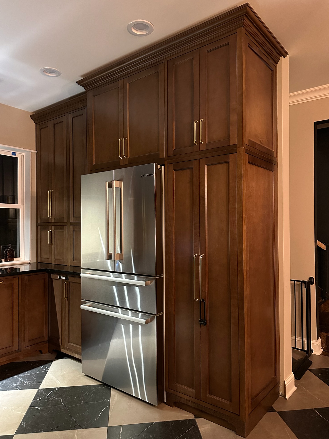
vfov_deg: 69.4
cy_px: 220
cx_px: 166
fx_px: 317
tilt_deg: +1.7
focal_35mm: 25
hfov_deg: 54.9
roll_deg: -0.4
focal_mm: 6.86
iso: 1000
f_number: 1.78
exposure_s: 1/30
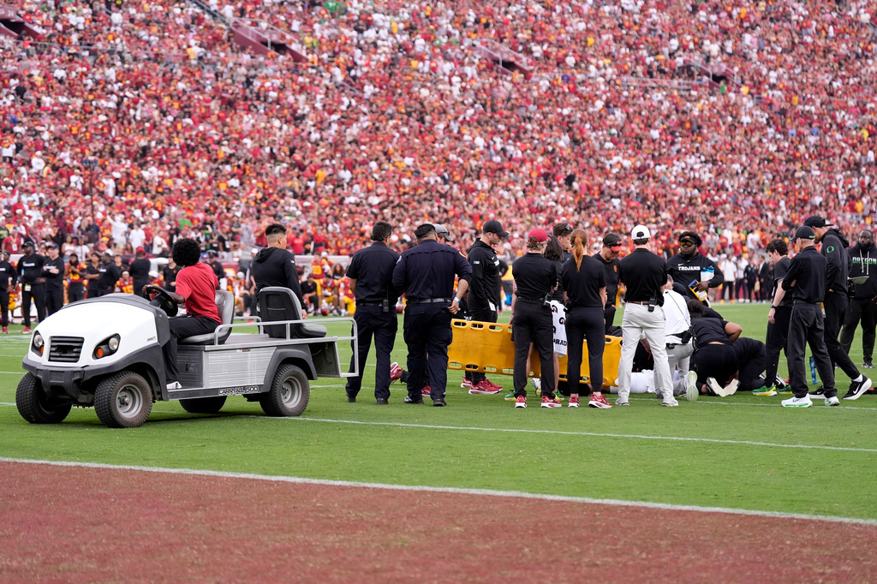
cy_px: 292
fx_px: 2484
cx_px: 438
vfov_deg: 13.4
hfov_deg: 20.0
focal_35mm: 102
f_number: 2.8
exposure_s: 1/4000
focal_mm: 102
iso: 2000
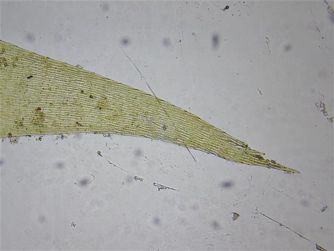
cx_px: 167
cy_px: 126
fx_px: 628
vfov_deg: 22.6
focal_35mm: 65
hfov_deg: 29.8
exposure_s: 1/60
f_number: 3.8
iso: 320
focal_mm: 11.78
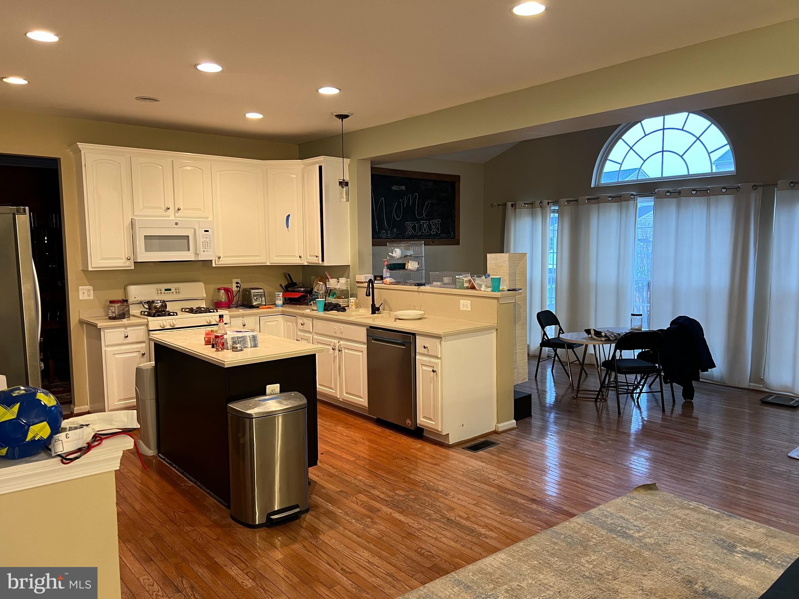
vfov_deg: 53.1
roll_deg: +0.1
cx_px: 400
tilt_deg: -5.6
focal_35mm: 26
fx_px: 600
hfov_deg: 67.3
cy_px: 300
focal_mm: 5.7
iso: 200
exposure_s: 1/60
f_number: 1.5
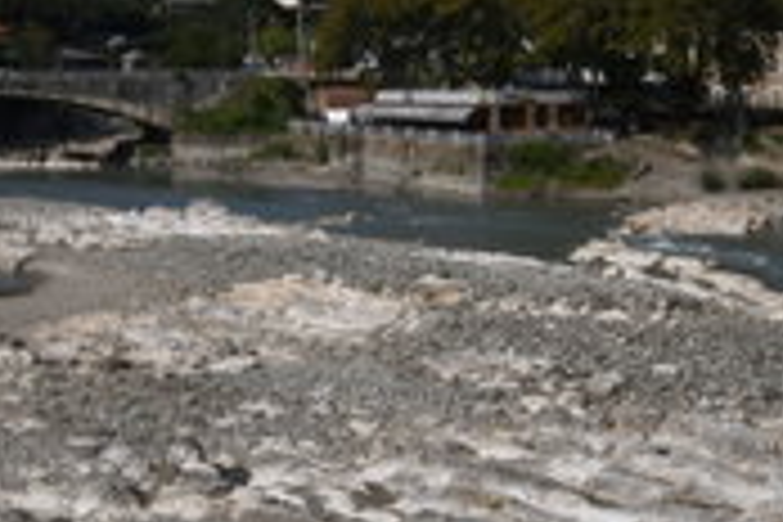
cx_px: 279
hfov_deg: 29.1
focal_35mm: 69
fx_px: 1501
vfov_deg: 19.5
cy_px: 88
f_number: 22
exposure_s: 1/60
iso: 100
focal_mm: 20
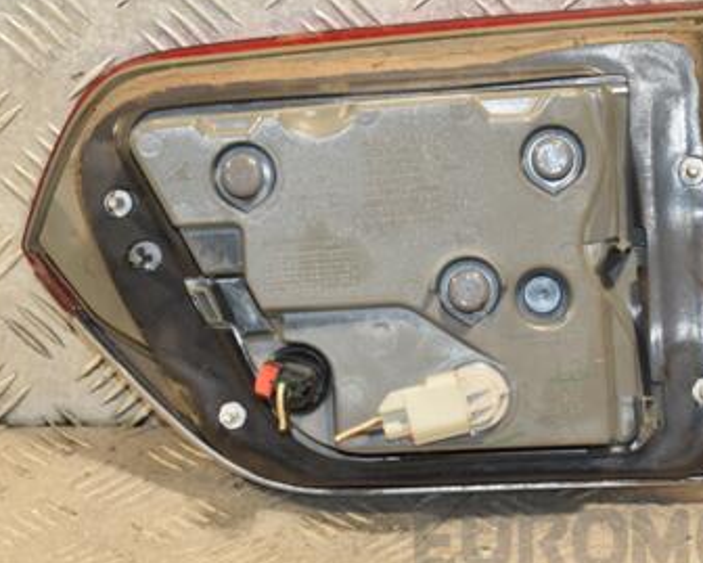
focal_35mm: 156
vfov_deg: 9.9
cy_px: 262
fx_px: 3247
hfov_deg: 12.4
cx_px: 375
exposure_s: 1/100
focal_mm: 62
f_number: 5.3
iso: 800
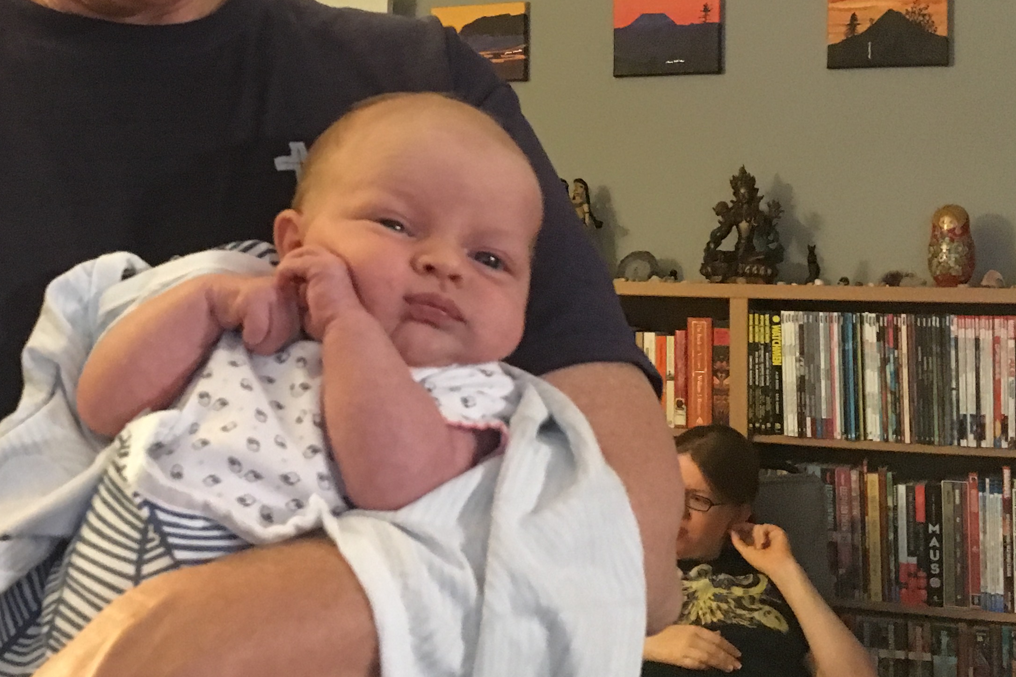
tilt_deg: +6.4
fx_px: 1580
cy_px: 190
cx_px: 243
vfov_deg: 24.0
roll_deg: -2.8
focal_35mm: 56
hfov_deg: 34.8
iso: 320
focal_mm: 4.15
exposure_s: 1/15
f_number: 2.2
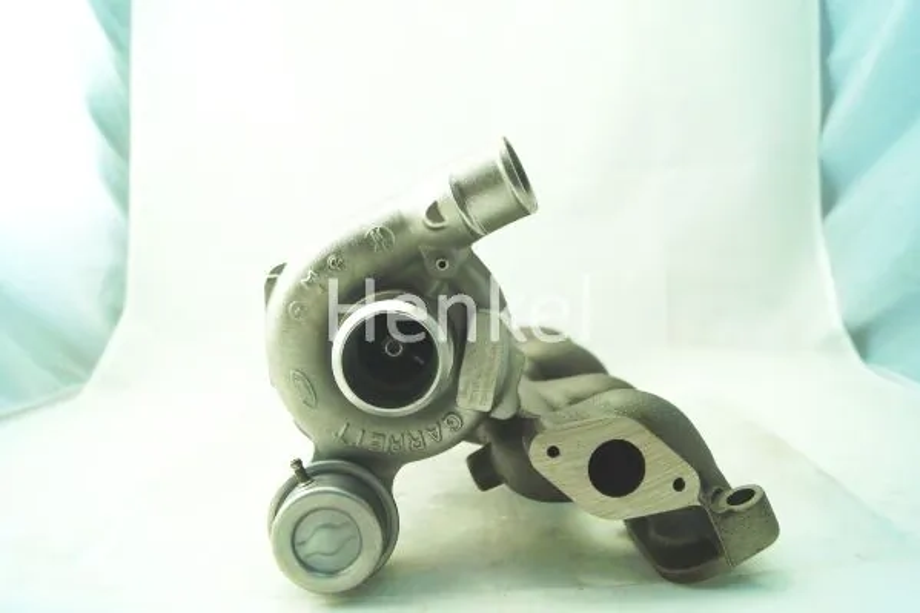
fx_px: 690
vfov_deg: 47.9
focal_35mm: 27
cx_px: 460
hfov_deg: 67.4
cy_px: 306
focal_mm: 18
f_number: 4
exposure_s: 1/160
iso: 125
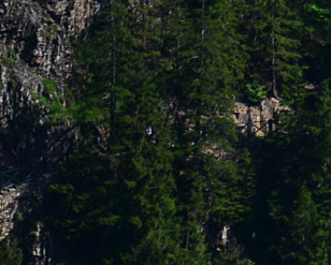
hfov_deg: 1.5
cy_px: -195
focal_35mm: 1248
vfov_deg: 1.2
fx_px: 12237
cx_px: 915
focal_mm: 200
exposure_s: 1/4000
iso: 200
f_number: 2.8
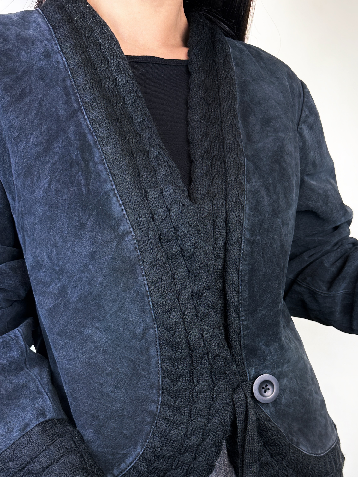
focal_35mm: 32
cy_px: 312
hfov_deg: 44.1
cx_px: 188
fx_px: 441
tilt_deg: -4.5
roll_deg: +0.4
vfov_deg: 55.8
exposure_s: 1/100
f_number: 1.78
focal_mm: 6.86
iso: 80
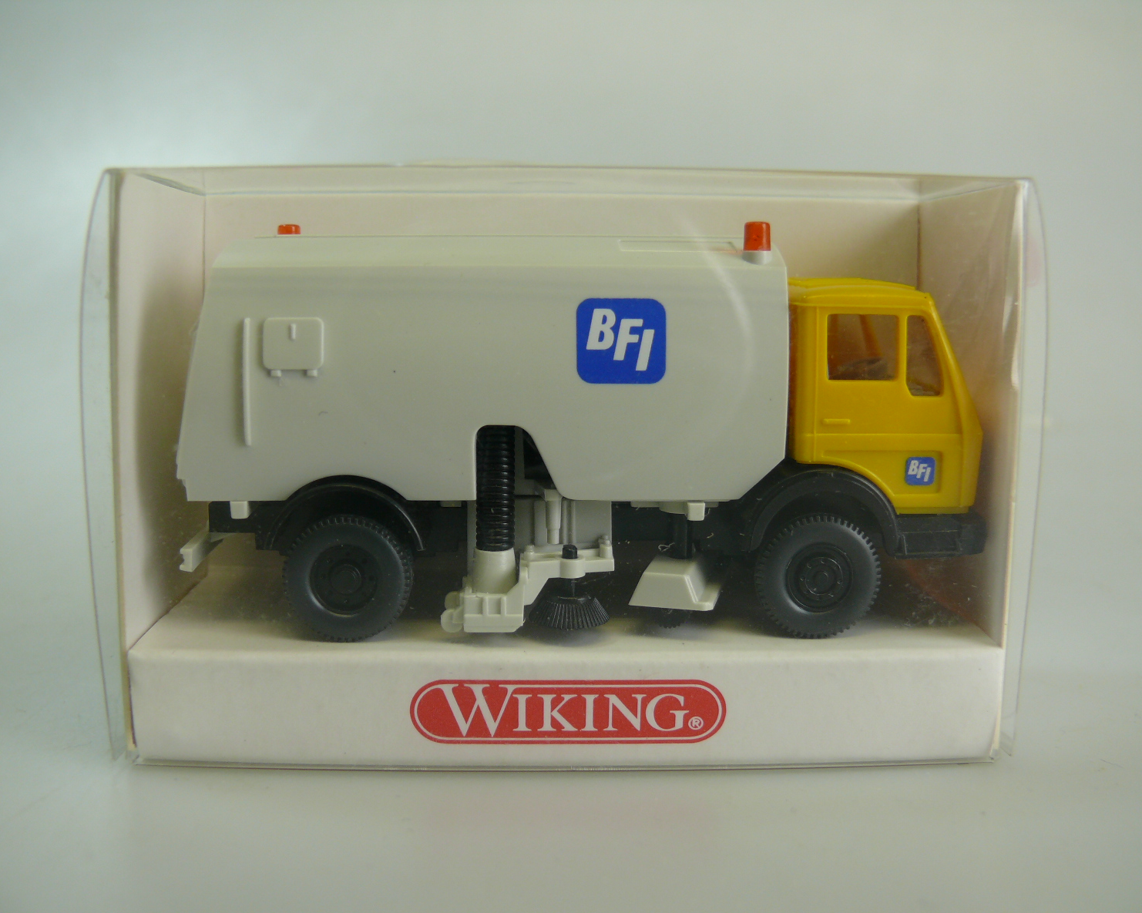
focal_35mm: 39
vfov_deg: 38.2
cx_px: 575
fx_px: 1318
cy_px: 461
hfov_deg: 46.9
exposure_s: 1/100
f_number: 3.2
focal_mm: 7.9
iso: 100
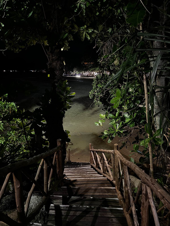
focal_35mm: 26
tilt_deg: -13.8
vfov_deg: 67.3
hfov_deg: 53.1
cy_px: 113
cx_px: 85
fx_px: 170
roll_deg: +0.0
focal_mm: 5.7
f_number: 1.5
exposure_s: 1/25
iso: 1000
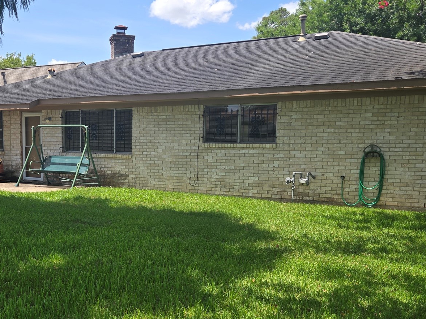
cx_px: 152
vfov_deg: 35.7
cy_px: 206
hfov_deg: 46.3
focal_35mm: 40
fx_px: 492
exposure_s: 1/986
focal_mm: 5.4
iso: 25
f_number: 1.8
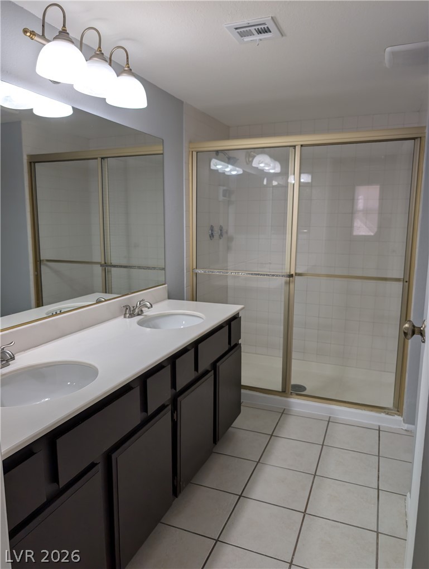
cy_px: 284
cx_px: 214
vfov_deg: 71.5
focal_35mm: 24
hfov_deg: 56.9
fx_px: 396
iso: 28
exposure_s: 1/60
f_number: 1.68
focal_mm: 6.9
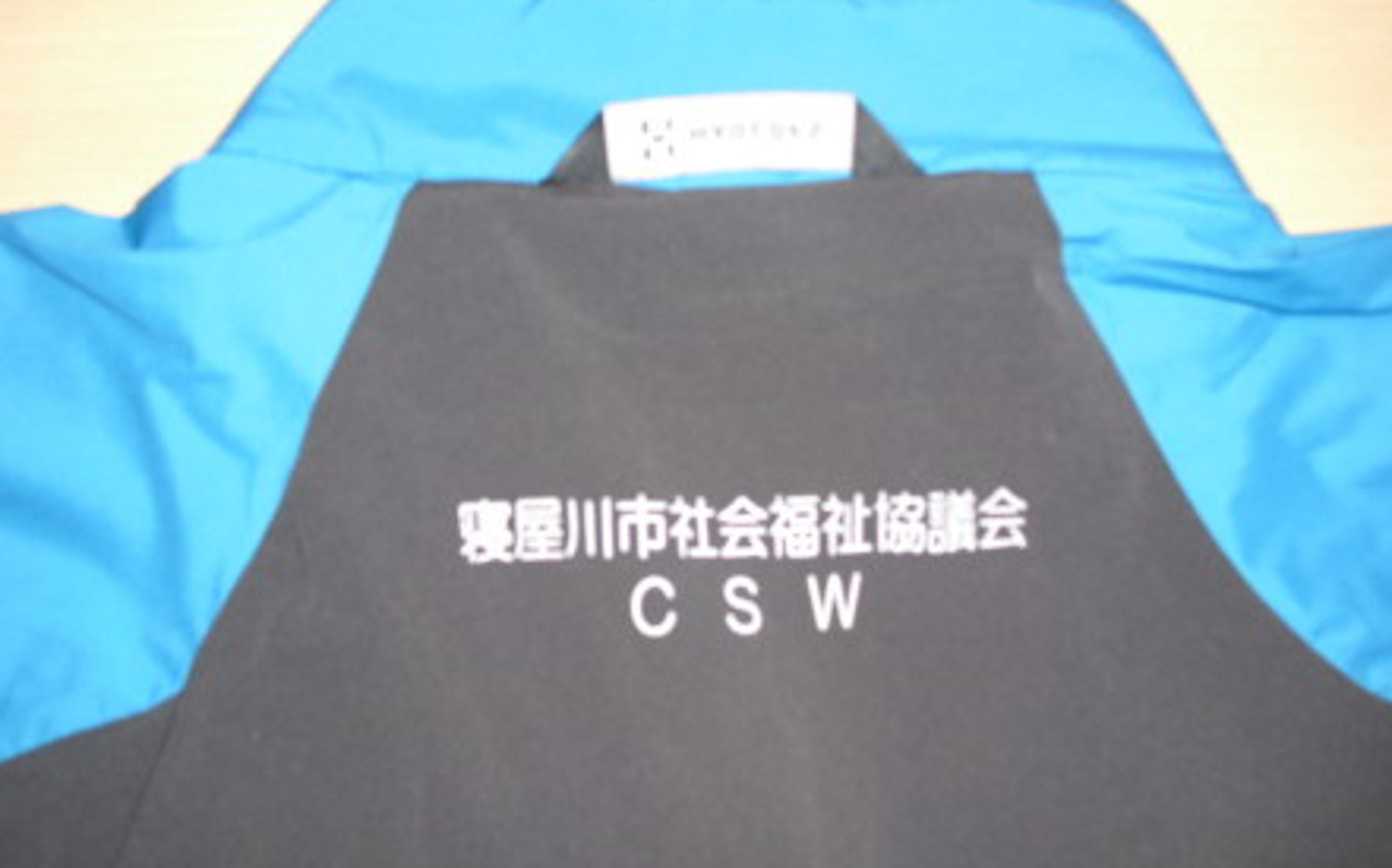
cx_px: 694
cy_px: 423
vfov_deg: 32.7
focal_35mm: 39
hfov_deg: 50.4
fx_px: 1479
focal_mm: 6.3
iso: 100
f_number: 3.1
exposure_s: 1/60
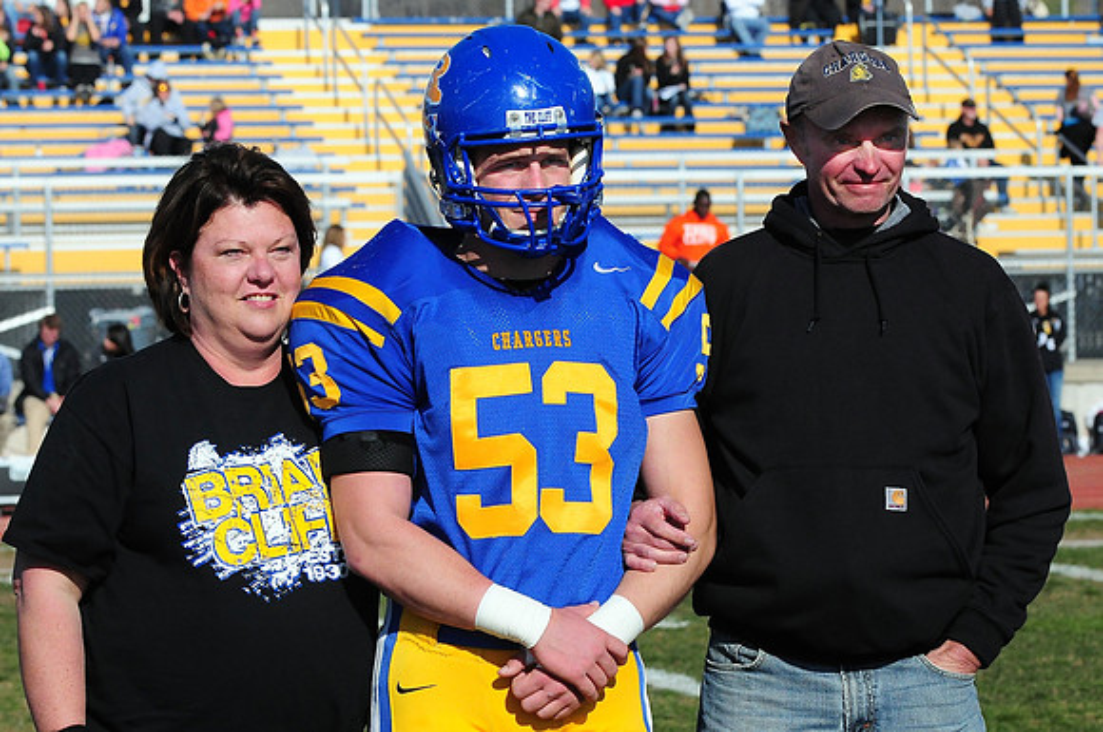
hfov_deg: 14.4
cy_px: 366
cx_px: 552
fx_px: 4360
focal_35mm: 142
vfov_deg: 9.6
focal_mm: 95
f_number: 7.1
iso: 1000
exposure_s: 1/3200
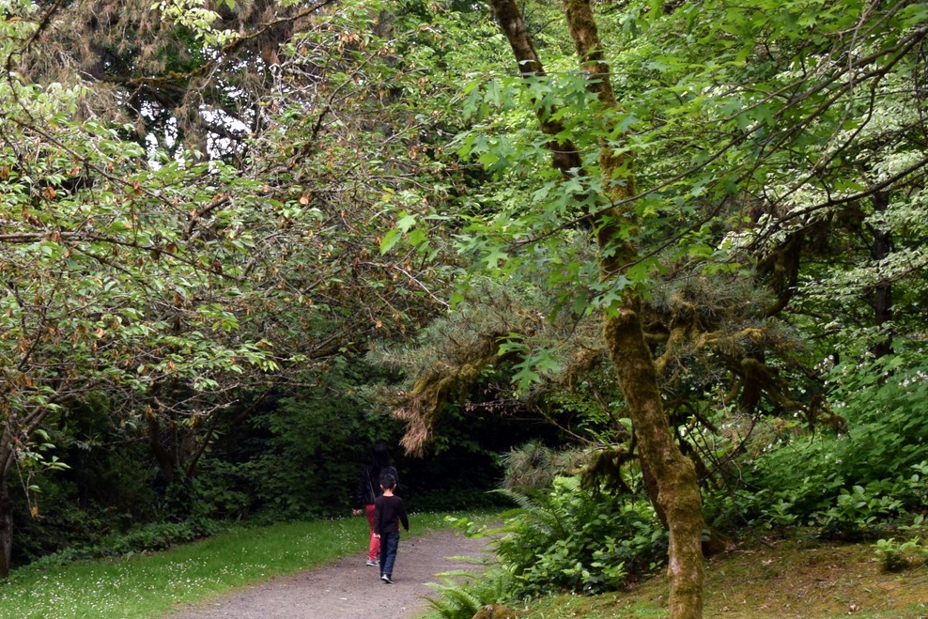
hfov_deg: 33.1
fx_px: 1521
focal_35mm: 59
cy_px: 364
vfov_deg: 23.0
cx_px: 209
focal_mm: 18
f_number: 6.3
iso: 400
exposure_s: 1/160
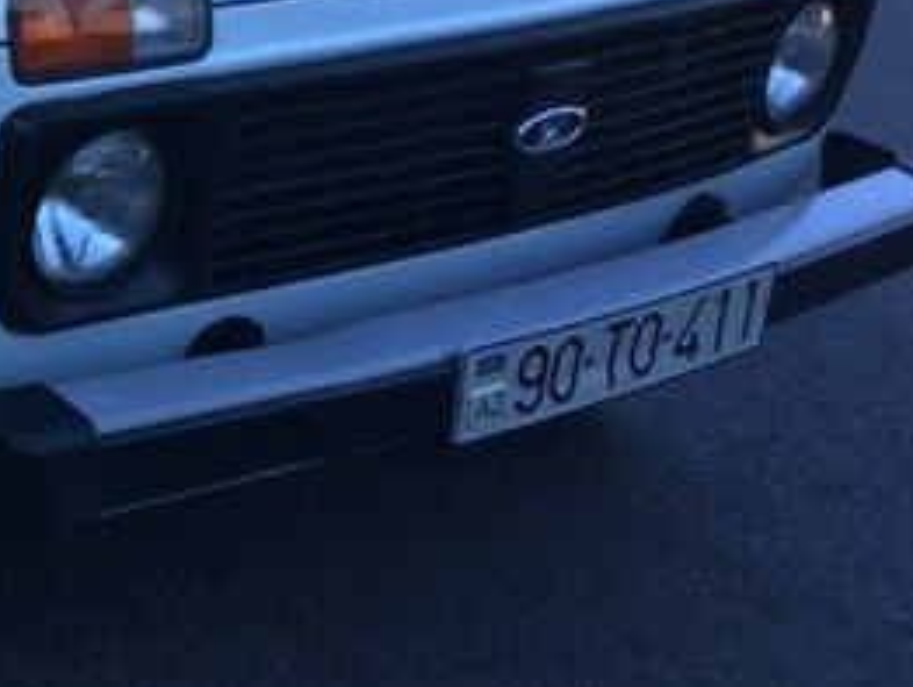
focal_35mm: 73
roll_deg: -1.0
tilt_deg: -16.6
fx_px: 1927
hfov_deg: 24.1
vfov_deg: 19.5
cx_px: -199
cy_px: -19
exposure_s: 1/446
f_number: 2.2
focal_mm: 4.15
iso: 32
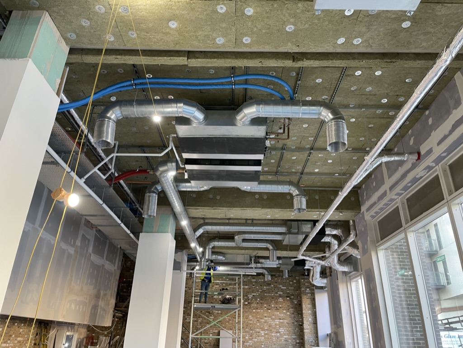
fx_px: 348
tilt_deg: +26.1
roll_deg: -1.0
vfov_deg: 53.1
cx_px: 232
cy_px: 174
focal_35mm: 26
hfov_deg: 67.3
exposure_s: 1/50
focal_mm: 4.2
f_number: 1.6
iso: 100
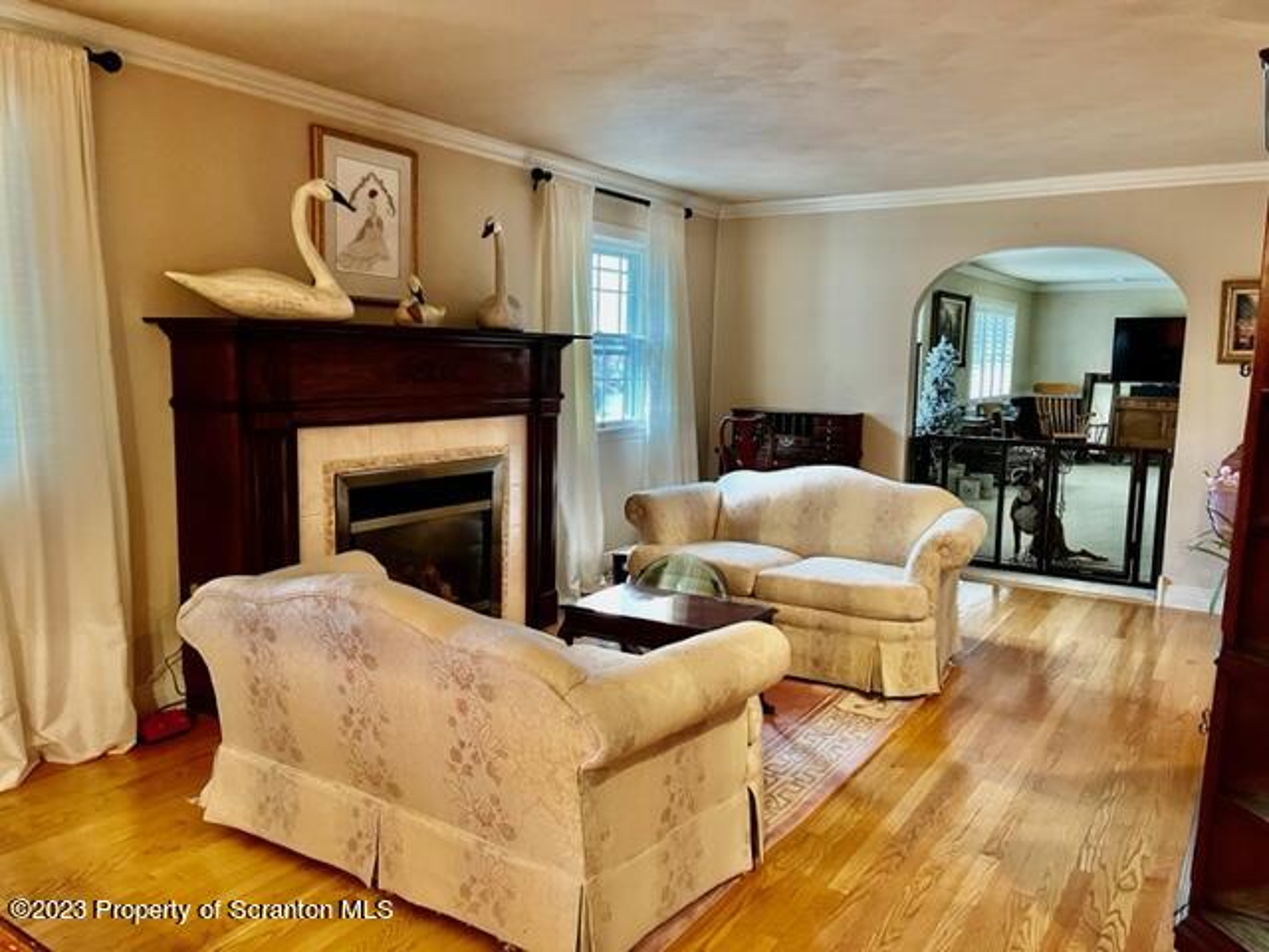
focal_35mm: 26
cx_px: 634
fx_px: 953
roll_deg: -1.3
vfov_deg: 53.1
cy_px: 476
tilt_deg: -7.0
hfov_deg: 67.3
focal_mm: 5.1
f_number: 1.6
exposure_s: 1/40
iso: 500
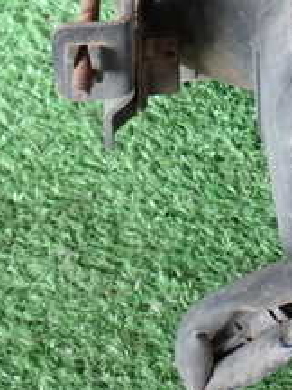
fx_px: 1563
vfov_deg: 14.1
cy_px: 56
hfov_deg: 10.5
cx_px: 355
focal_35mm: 139
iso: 800
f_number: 3.2
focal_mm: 9.01
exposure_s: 1/40
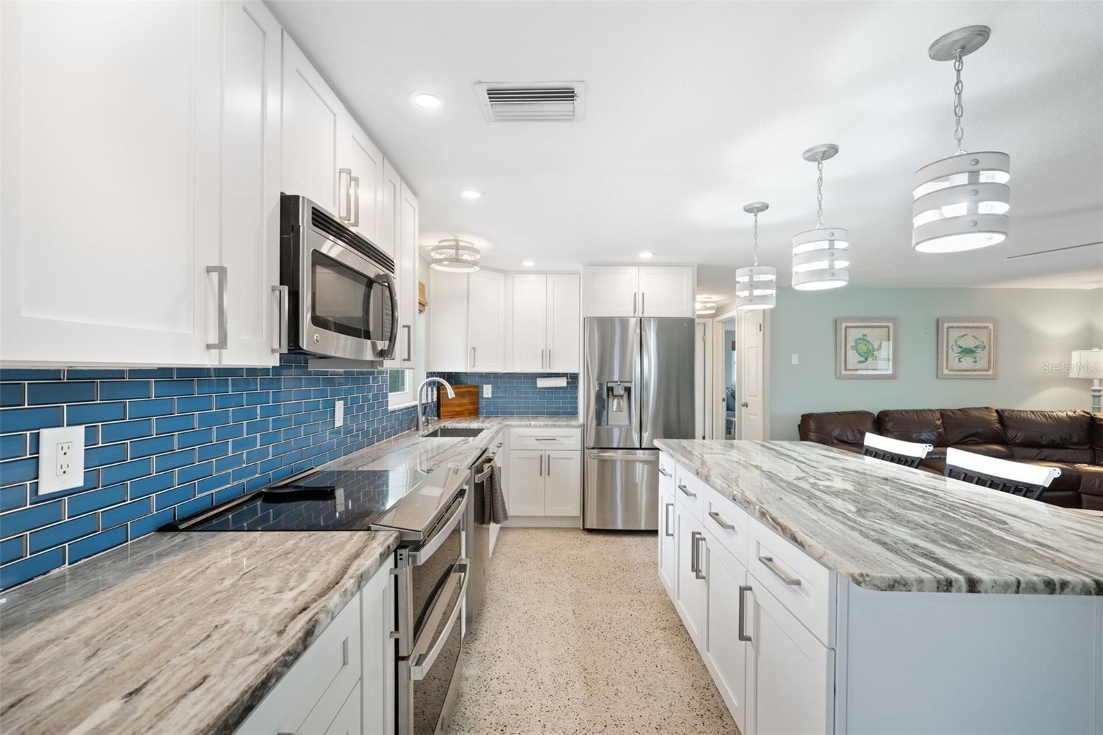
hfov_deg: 96.7
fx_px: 490
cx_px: 552
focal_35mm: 16
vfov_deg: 73.7
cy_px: 368
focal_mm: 16
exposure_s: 1/8
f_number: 7.1
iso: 320
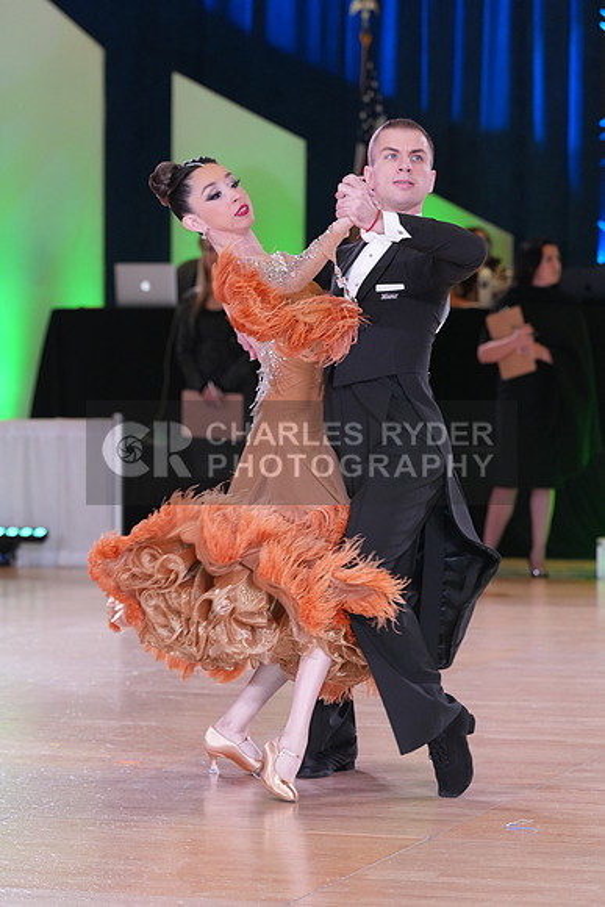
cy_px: 454
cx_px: 302
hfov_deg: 10.3
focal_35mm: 133
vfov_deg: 15.4
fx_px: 3350
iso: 2500
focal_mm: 133
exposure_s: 1/250
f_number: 5
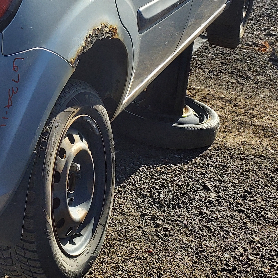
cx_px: -48
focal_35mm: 71
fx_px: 645
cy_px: 15
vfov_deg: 23.5
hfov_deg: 22.5
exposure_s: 1/480
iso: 40
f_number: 1.9
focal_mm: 3.58
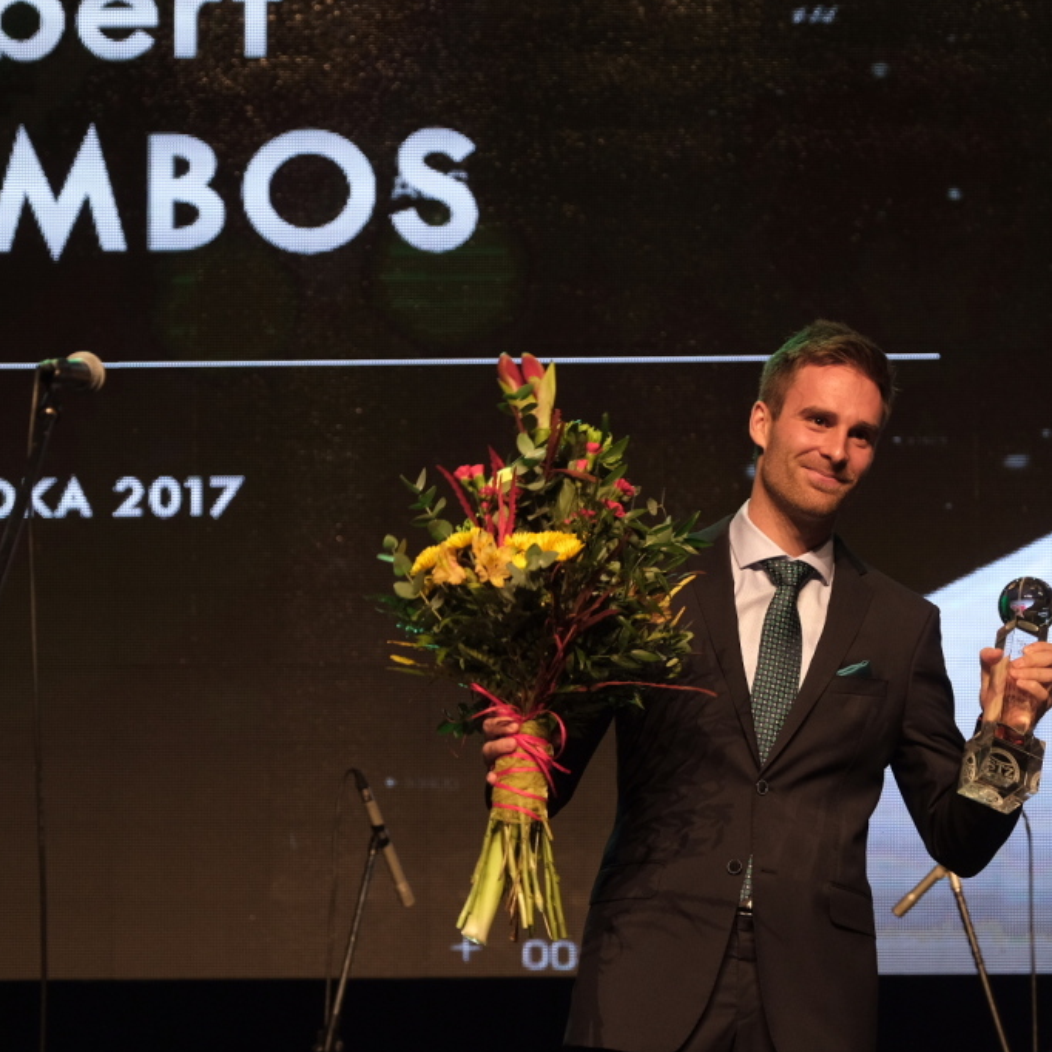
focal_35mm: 181
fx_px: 6223
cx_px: 432
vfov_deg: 9.7
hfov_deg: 9.7
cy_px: 569
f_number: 2.8
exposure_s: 1/100
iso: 1000
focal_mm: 80.4
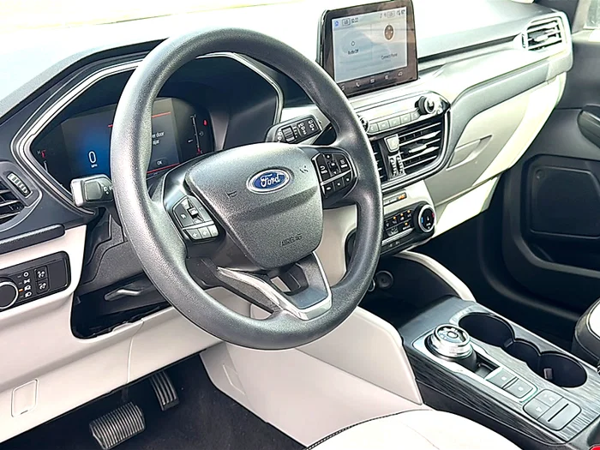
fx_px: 693
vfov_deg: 36.0
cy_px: 225
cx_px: 300
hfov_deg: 46.8
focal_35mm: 40
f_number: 1.78
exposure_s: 1/175
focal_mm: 6.86
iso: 64
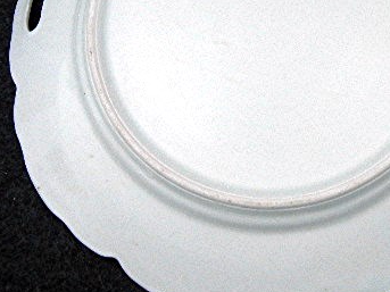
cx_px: 266
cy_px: 70
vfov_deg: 25.7
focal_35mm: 56
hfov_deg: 34.0
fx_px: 631
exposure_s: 1/59
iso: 305
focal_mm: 5.4
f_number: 3.5
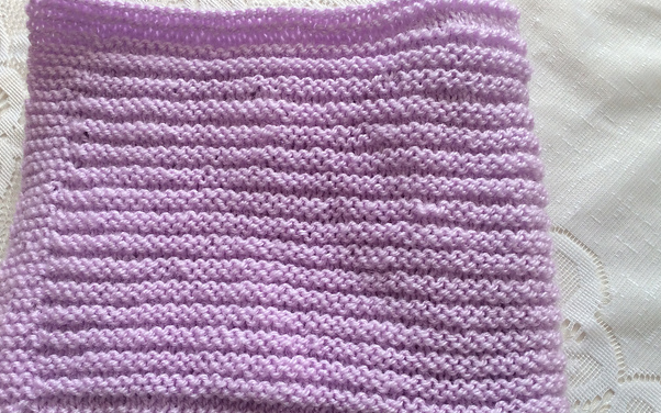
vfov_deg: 35.3
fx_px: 648
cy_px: 236
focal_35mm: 36
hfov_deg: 54.0
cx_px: 346
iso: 40
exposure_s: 1/50
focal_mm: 3.3
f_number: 2.4
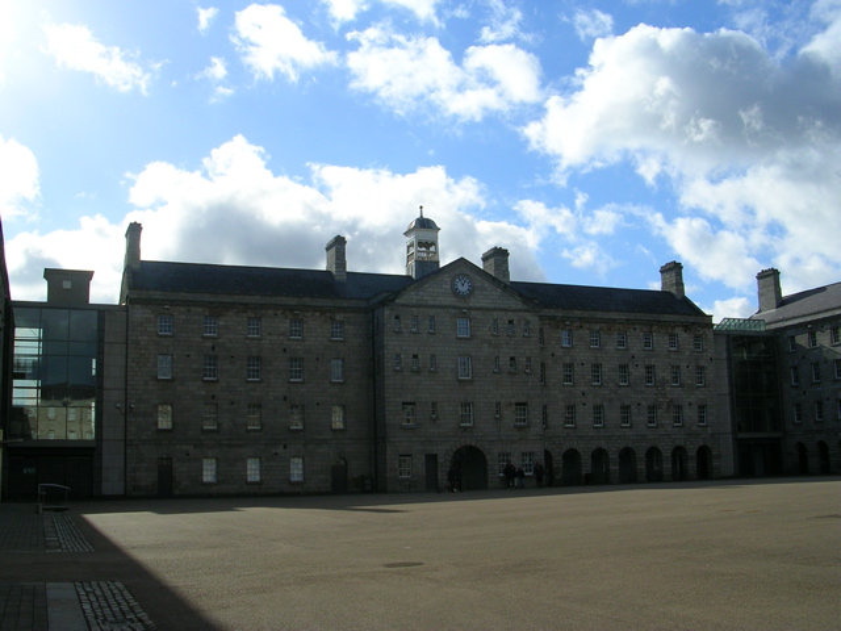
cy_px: 316
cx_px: 420
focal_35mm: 38
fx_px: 923
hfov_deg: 49.0
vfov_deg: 37.7
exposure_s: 1/440
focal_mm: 5.8
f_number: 5.6
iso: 50
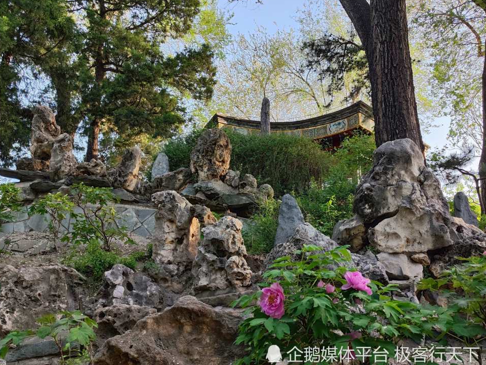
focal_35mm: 25
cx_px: 238
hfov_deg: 69.4
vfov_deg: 54.9
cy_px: 182
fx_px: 351
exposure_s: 1/586
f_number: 1.9
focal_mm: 6.92
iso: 50
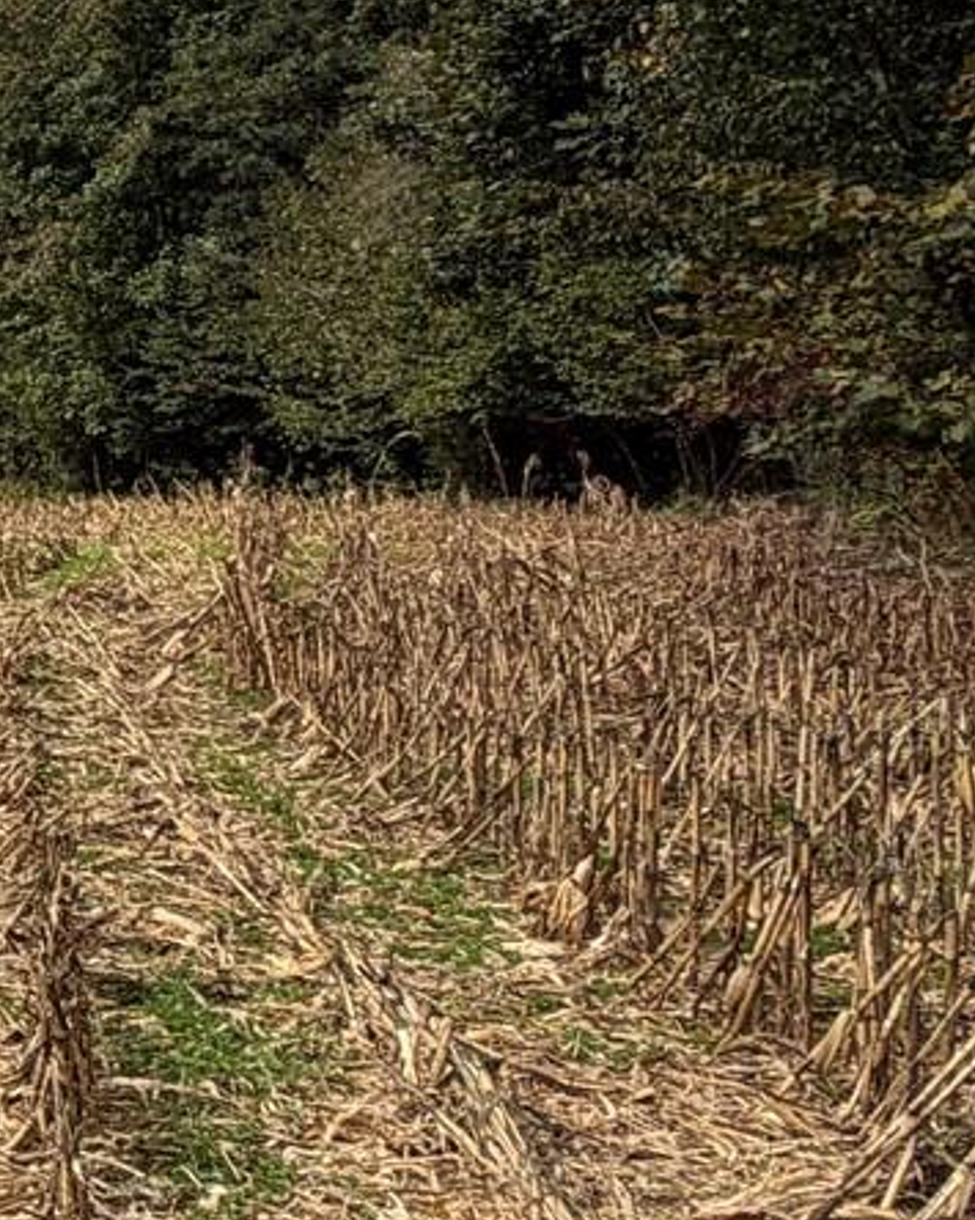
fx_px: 2273
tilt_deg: -3.4
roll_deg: +1.0
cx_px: -1148
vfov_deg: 30.0
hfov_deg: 16.2
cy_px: 558
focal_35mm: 63
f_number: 2.2
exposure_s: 1/789
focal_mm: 2.22
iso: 20
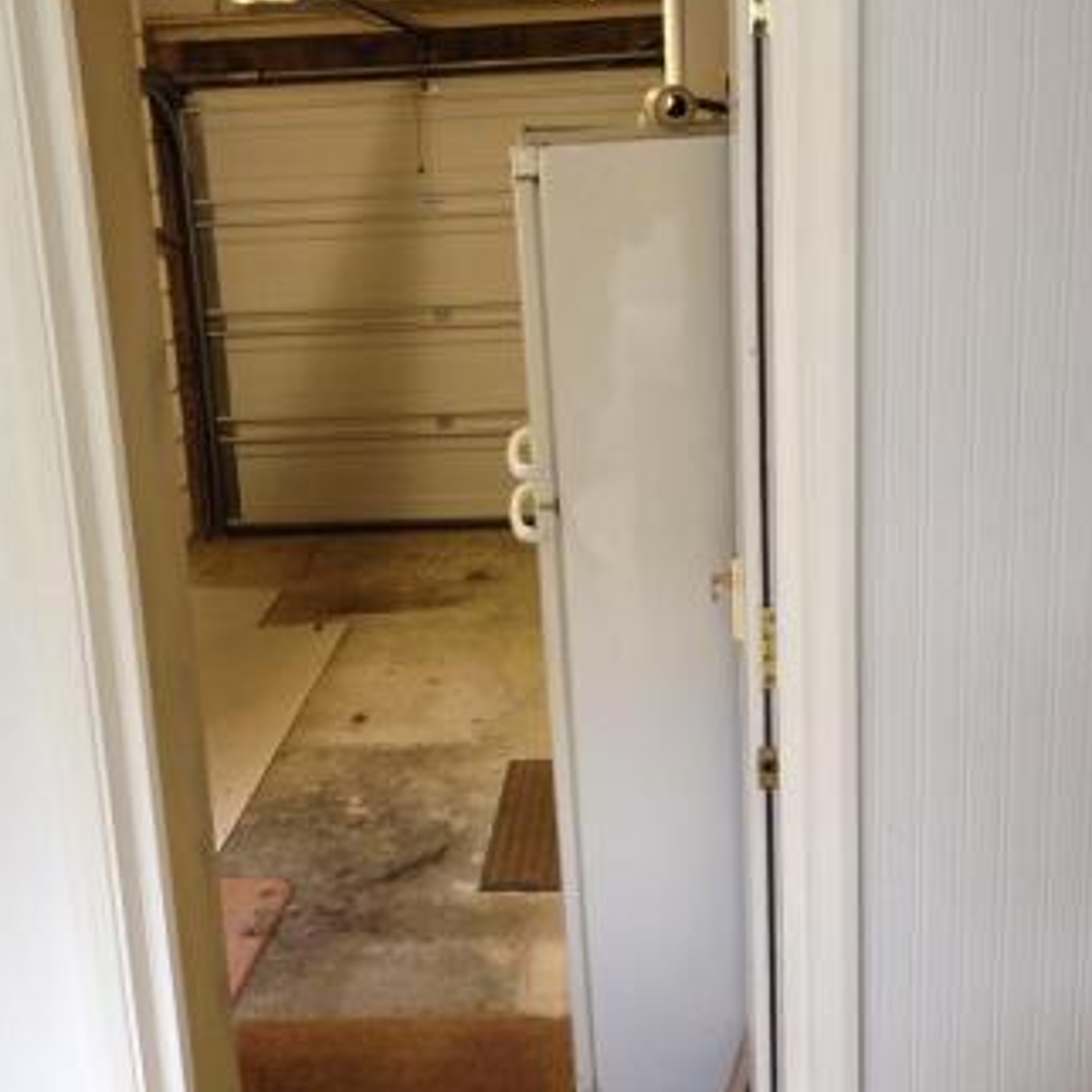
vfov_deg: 39.8
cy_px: 426
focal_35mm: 42
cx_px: 539
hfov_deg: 40.0
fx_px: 1499
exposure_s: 1/20
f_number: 2.4
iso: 160
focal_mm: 4.28
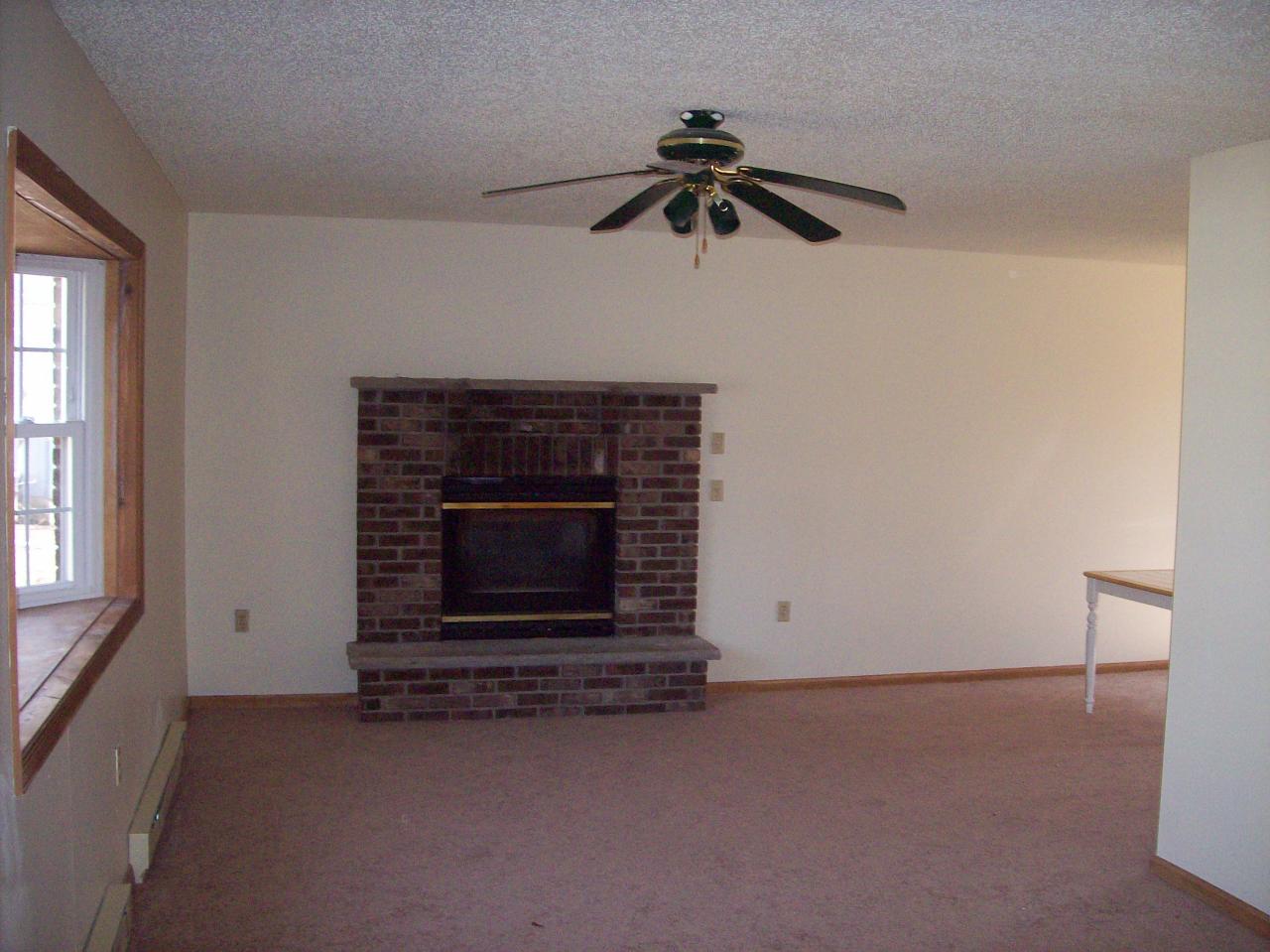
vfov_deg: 39.6
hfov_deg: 51.4
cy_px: 476
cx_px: 635
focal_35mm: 36
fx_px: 1320
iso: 140
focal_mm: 6
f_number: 2.7
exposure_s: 1/64
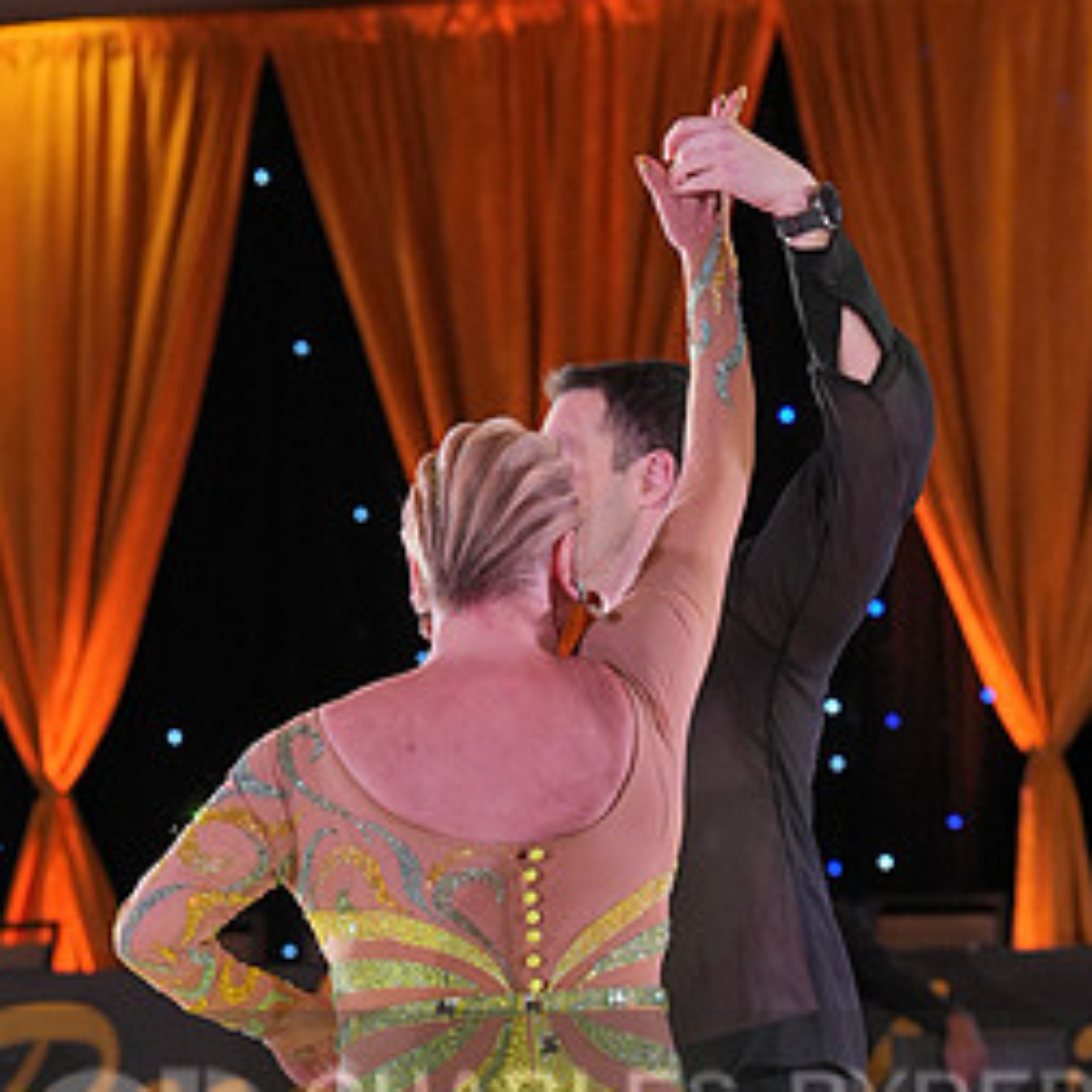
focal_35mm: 158
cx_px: 572
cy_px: 1157
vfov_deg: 10.9
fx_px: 5639
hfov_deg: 11.1
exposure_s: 1/400
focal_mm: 81
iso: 2000
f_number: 4
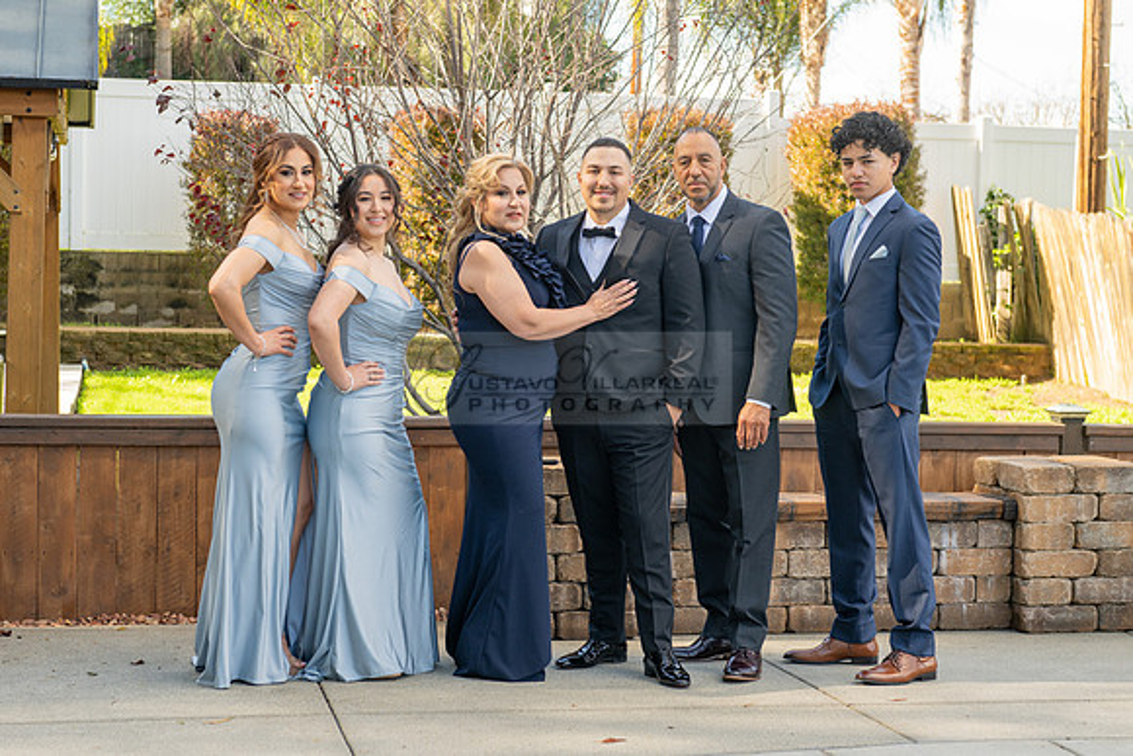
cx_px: 501
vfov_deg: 20.3
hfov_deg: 30.0
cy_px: 359
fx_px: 2113
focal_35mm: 67
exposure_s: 1/200
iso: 200
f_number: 4.5
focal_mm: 60
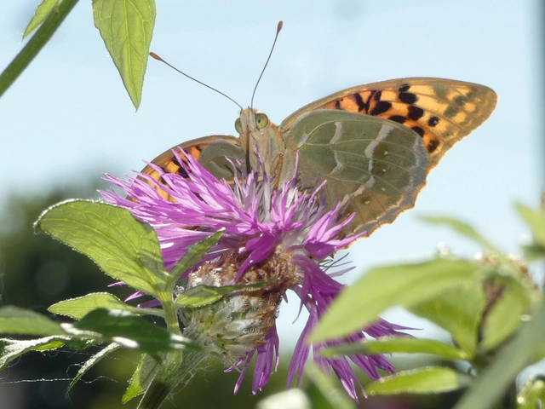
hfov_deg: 10.8
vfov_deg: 8.1
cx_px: 272
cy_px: 204
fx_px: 2881
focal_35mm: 183
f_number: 5.5
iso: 80
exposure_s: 1/160
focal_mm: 32.7
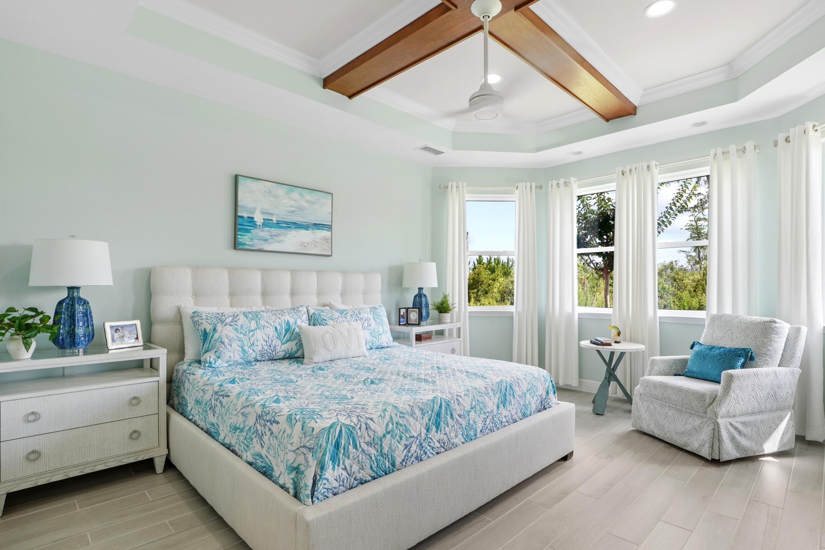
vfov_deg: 67.6
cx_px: 420
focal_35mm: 18
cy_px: 309
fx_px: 409
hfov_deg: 90.5
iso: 100
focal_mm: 10.5
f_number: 6.3
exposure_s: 1/5
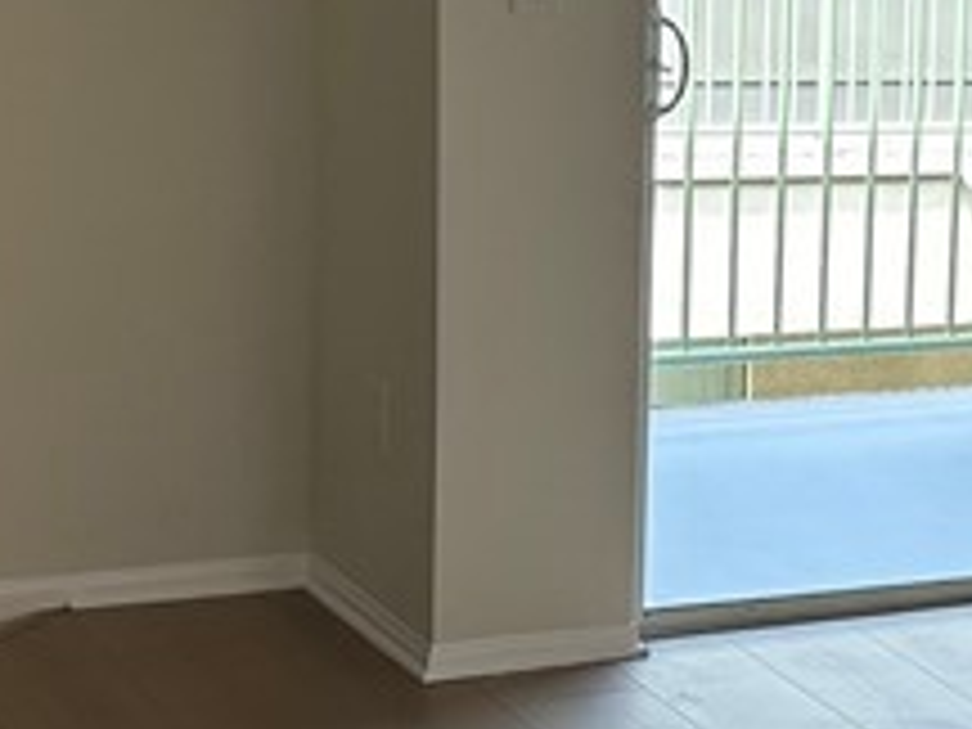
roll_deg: -3.3
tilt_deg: -10.6
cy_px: 374
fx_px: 3201
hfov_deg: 16.5
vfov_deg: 13.0
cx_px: 1202
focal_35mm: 114
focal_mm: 6.86
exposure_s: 1/120
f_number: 1.78
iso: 125
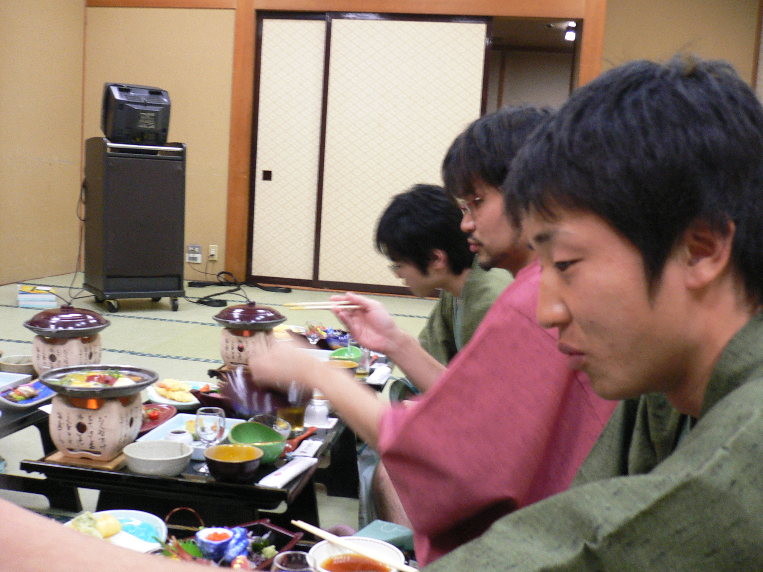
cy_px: 286
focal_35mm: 35
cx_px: 382
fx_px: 771
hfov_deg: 52.6
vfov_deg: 40.7
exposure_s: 1/8
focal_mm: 5.8
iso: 200
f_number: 2.8
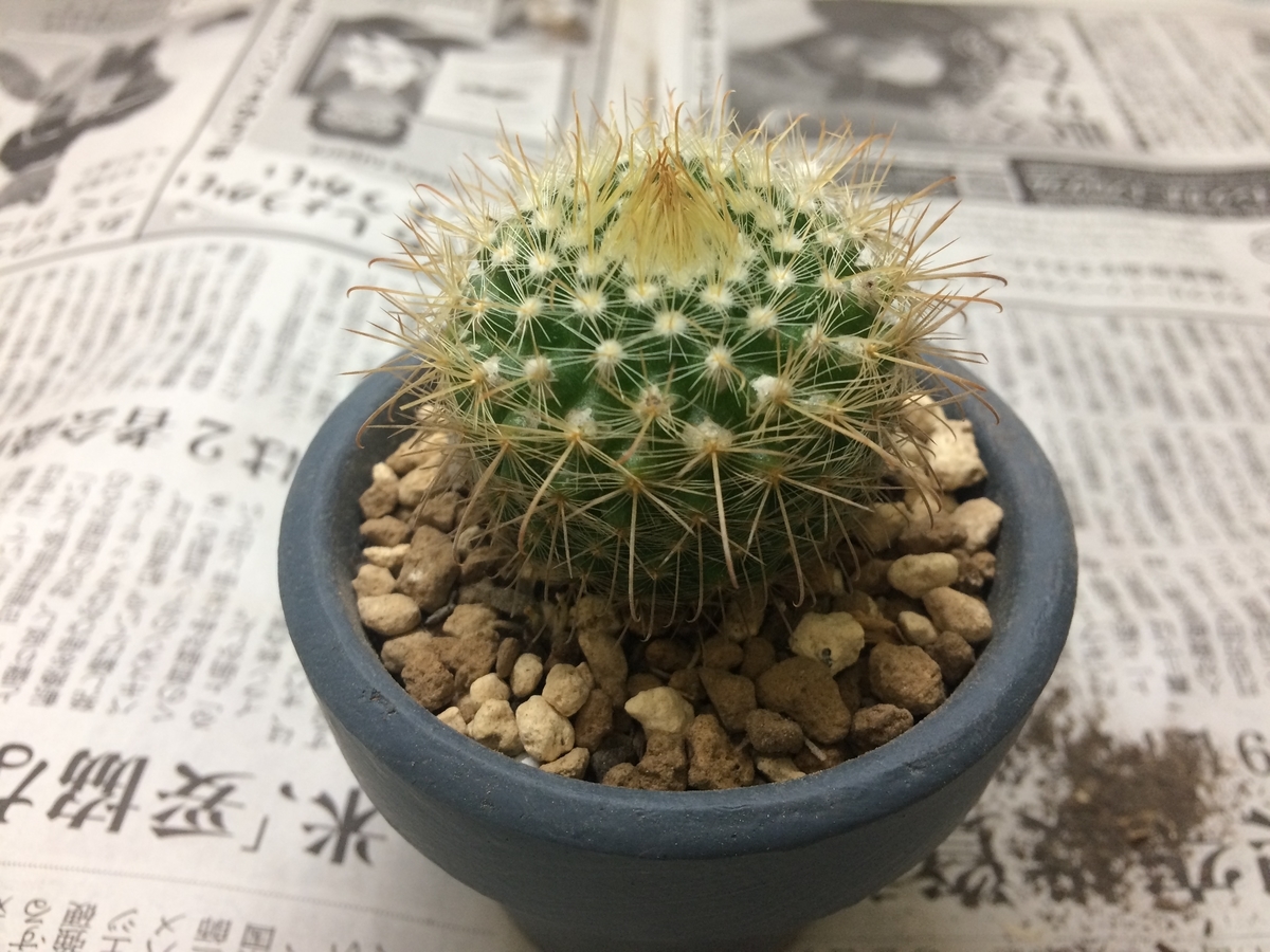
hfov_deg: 61.7
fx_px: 1064
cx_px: 635
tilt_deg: -44.8
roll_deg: -0.8
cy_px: 476
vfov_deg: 48.2
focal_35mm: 29
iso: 80
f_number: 2.2
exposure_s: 1/33
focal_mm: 4.15
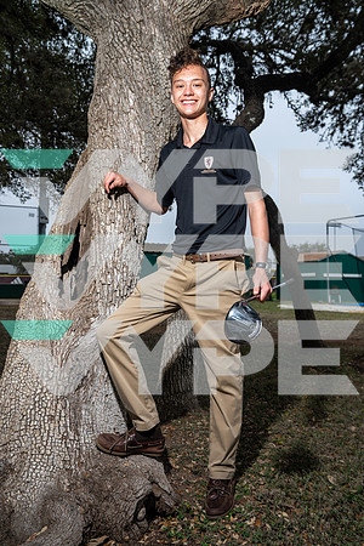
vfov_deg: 58.7
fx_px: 485
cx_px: 182
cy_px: 273
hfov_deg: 41.1
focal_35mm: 32
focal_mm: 32
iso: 100
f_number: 6.3
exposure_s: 1/125
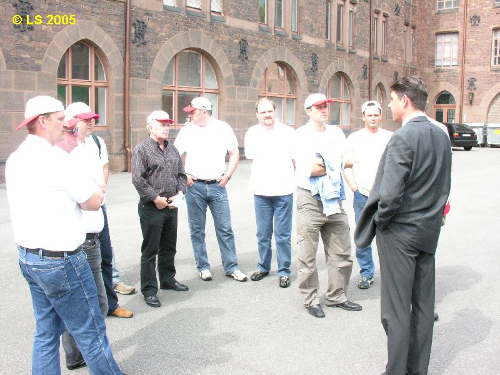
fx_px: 506
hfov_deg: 52.6
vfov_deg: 40.7
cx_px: 250
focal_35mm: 35
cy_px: 188
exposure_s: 1/60
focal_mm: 8.9
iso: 200
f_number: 8
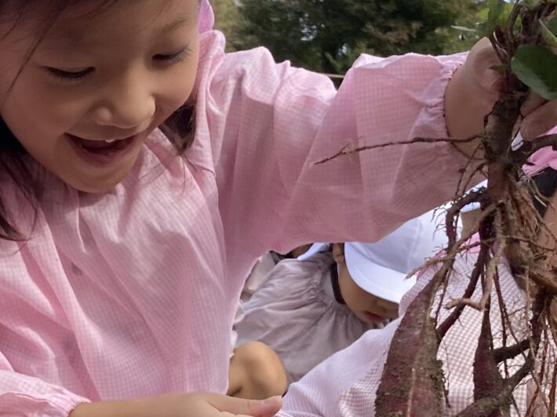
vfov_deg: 14.5
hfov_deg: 19.3
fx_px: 1625
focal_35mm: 101
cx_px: 151
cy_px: 385
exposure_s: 1/706
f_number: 1.8
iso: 20
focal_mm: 3.99
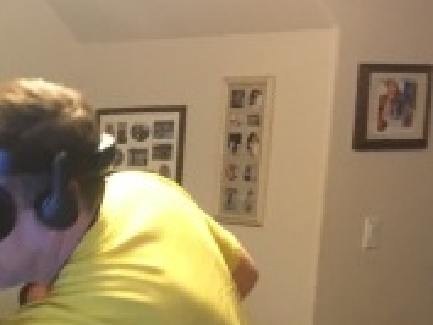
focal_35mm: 105
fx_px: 1314
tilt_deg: -10.9
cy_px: 384
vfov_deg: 13.7
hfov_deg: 17.1
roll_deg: -0.3
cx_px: -193
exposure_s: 1/15
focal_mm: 4.15
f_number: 2.2
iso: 400
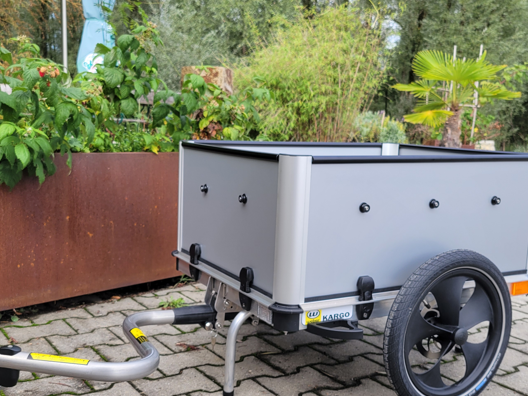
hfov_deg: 45.8
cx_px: 260
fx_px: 625
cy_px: 215
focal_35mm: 41
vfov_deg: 35.1
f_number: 1.8
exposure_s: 1/765
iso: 40
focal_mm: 5.4
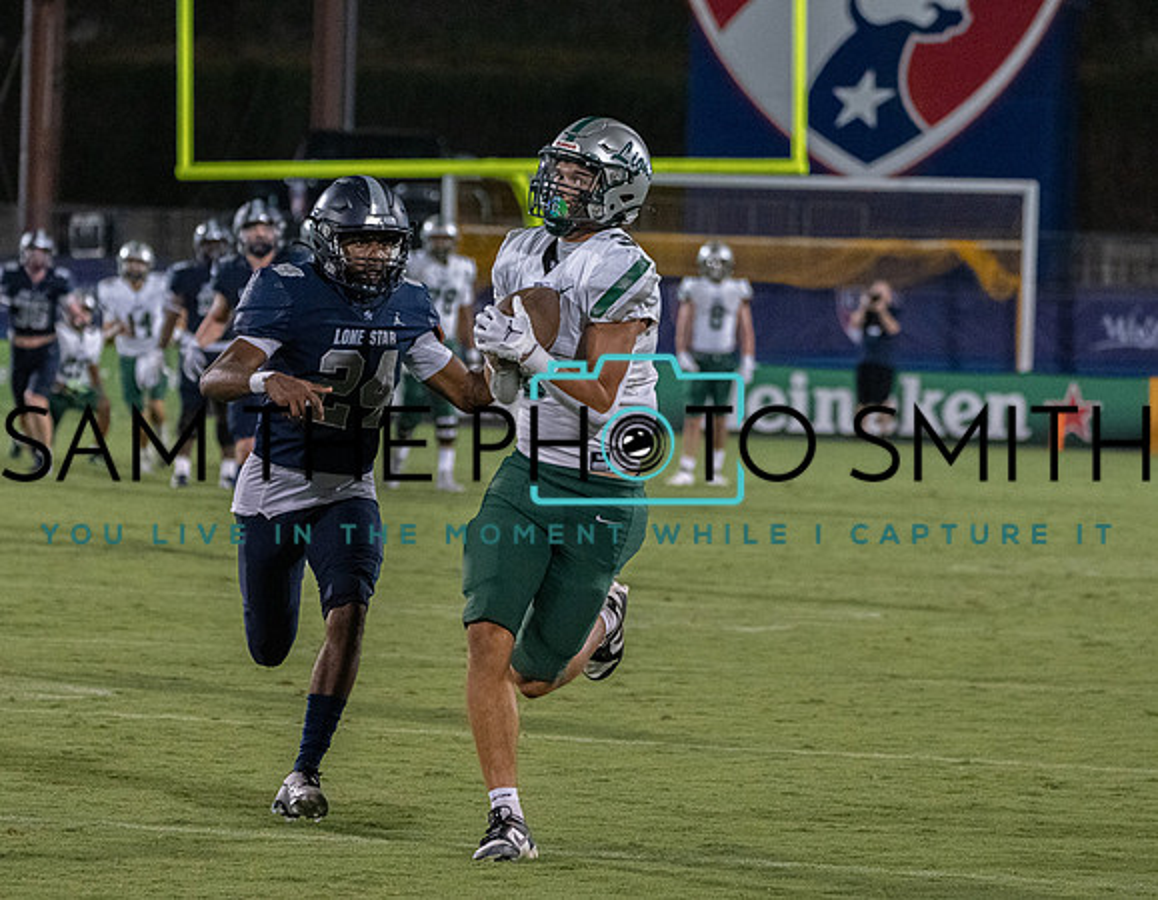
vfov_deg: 7.1
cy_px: 462
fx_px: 7302
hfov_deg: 9.1
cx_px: 573
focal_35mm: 215
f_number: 5.6
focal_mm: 171
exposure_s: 1/1000
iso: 10000
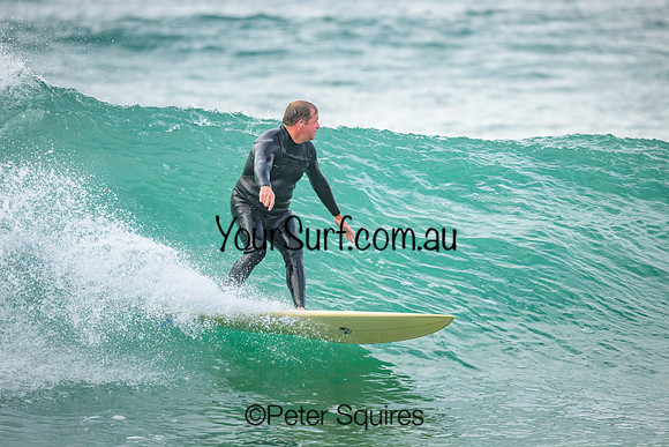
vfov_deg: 1.7
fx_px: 14869
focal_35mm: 800
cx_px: 334
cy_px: 224
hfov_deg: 2.6
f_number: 6.3
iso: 2500
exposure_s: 1/2000
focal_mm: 800
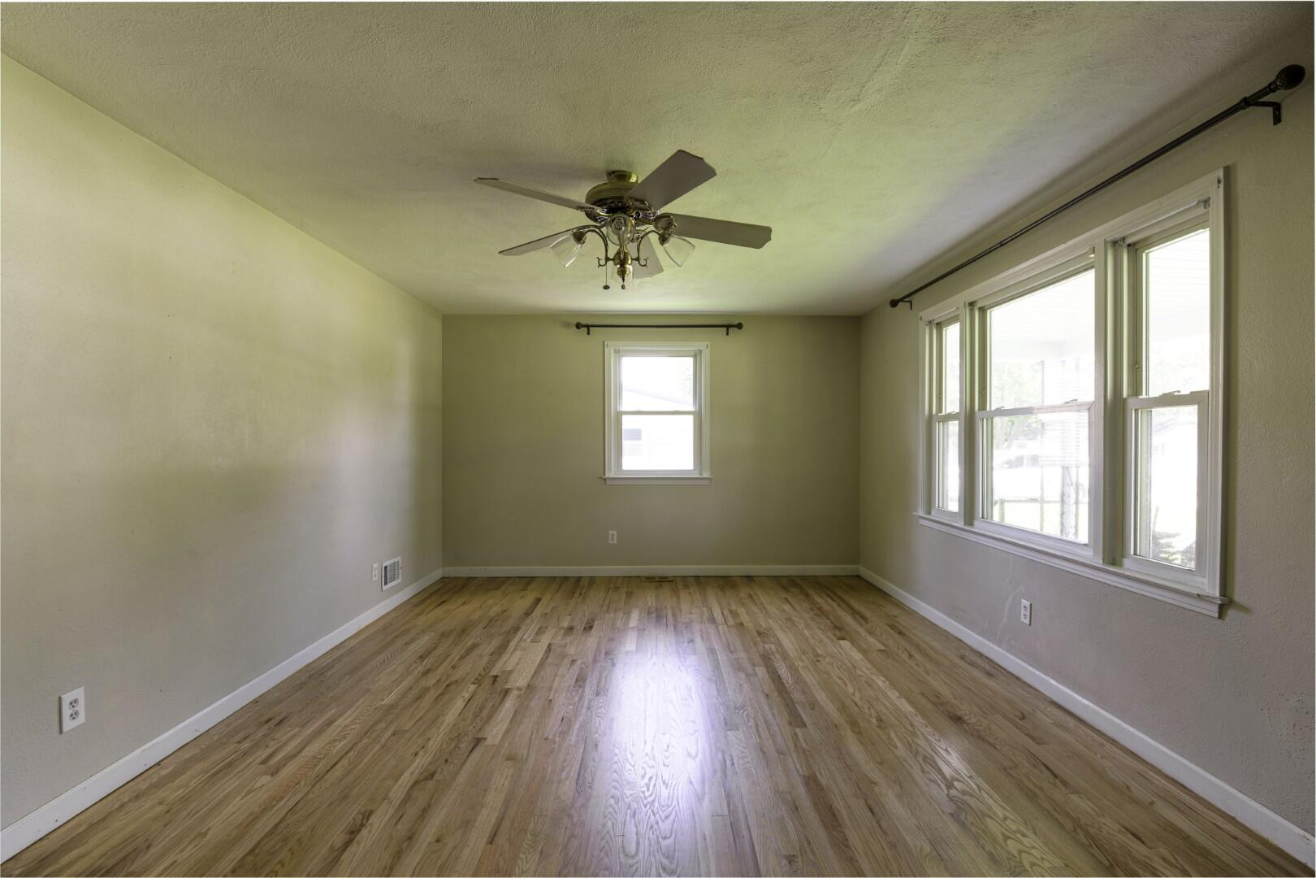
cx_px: 658
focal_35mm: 15
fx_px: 548
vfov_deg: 77.3
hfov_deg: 100.4
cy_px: 439
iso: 100
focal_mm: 15
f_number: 8
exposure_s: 1/13
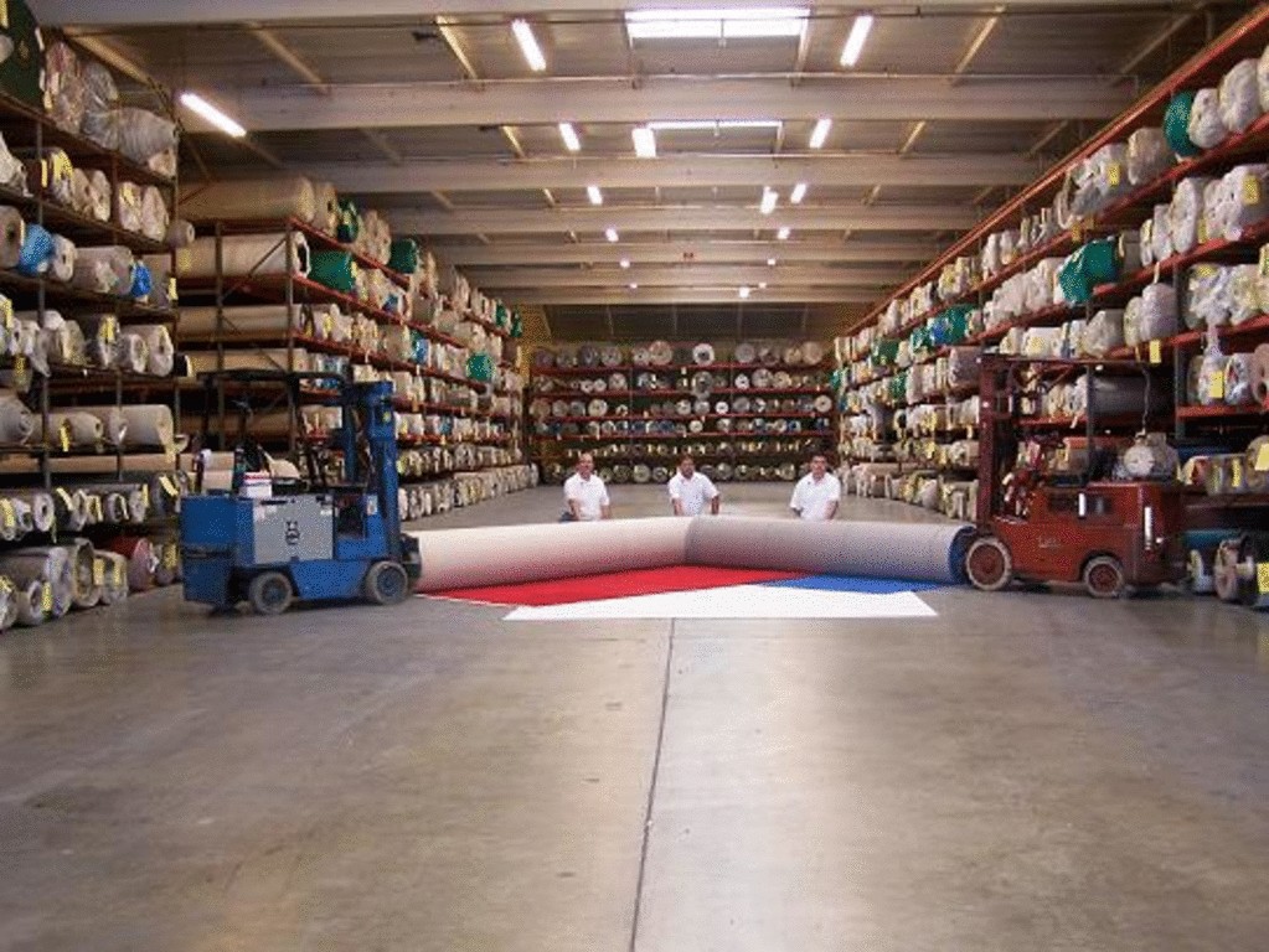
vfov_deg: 36.0
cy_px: 476
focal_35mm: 40
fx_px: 1467
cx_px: 634
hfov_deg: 46.8
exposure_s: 1/15
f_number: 2.8
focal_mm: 6.7
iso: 140
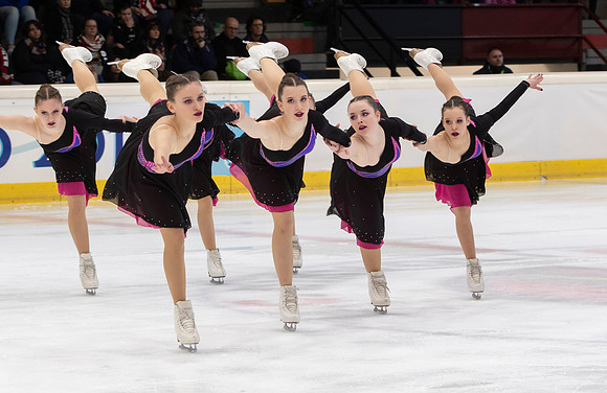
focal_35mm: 191
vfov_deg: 7.1
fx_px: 3191
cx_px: 272
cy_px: 143
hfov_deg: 10.9
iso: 800
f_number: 3.5
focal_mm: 78
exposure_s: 1/200
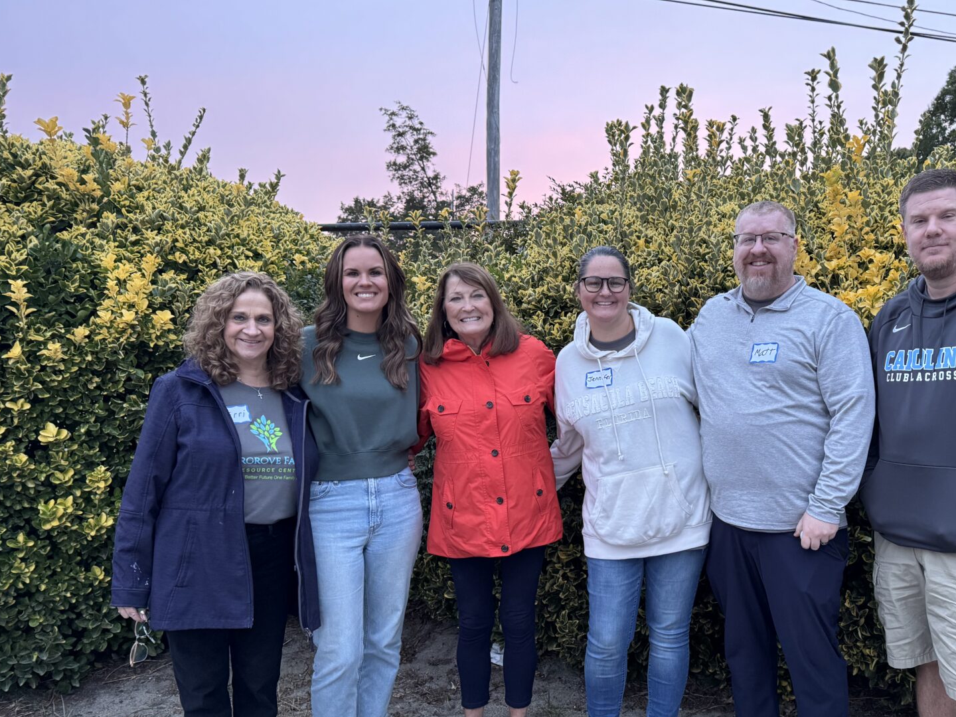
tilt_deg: -5.9
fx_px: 884
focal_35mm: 32
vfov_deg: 44.0
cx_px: 627
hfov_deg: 55.8
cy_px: 414
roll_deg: +0.5
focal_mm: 6.76
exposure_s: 1/60
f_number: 1.78
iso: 400
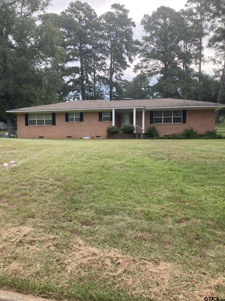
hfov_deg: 49.7
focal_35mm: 28
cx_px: 112
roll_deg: +0.6
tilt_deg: -1.9
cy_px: 150
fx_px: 243
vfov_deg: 63.4
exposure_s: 1/408
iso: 20
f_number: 1.8
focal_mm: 3.99
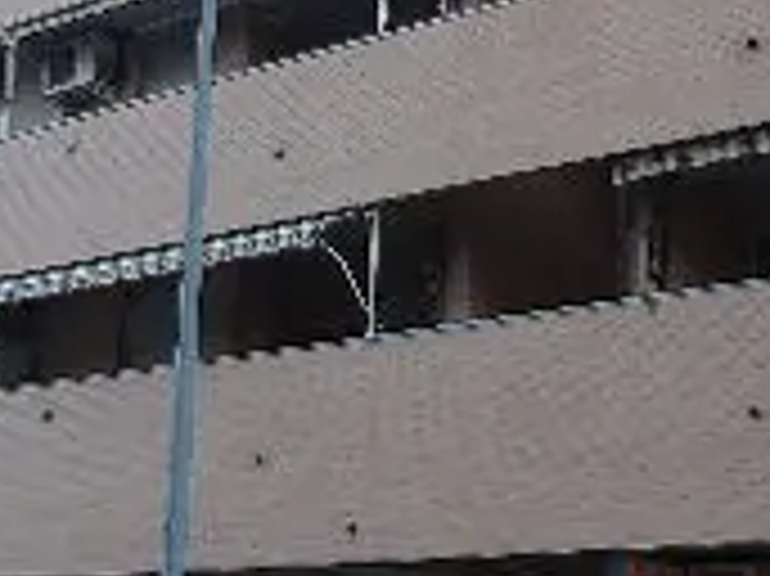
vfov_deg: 16.3
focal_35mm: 90
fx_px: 2001
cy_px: 153
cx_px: 329
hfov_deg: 21.8
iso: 80
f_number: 2.8
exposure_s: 1/200
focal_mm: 5.1
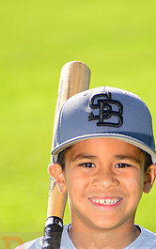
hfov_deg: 3.5
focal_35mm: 379
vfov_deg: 5.5
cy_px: 245
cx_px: 100
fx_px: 2574
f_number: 5
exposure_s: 1/250
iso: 100
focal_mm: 170
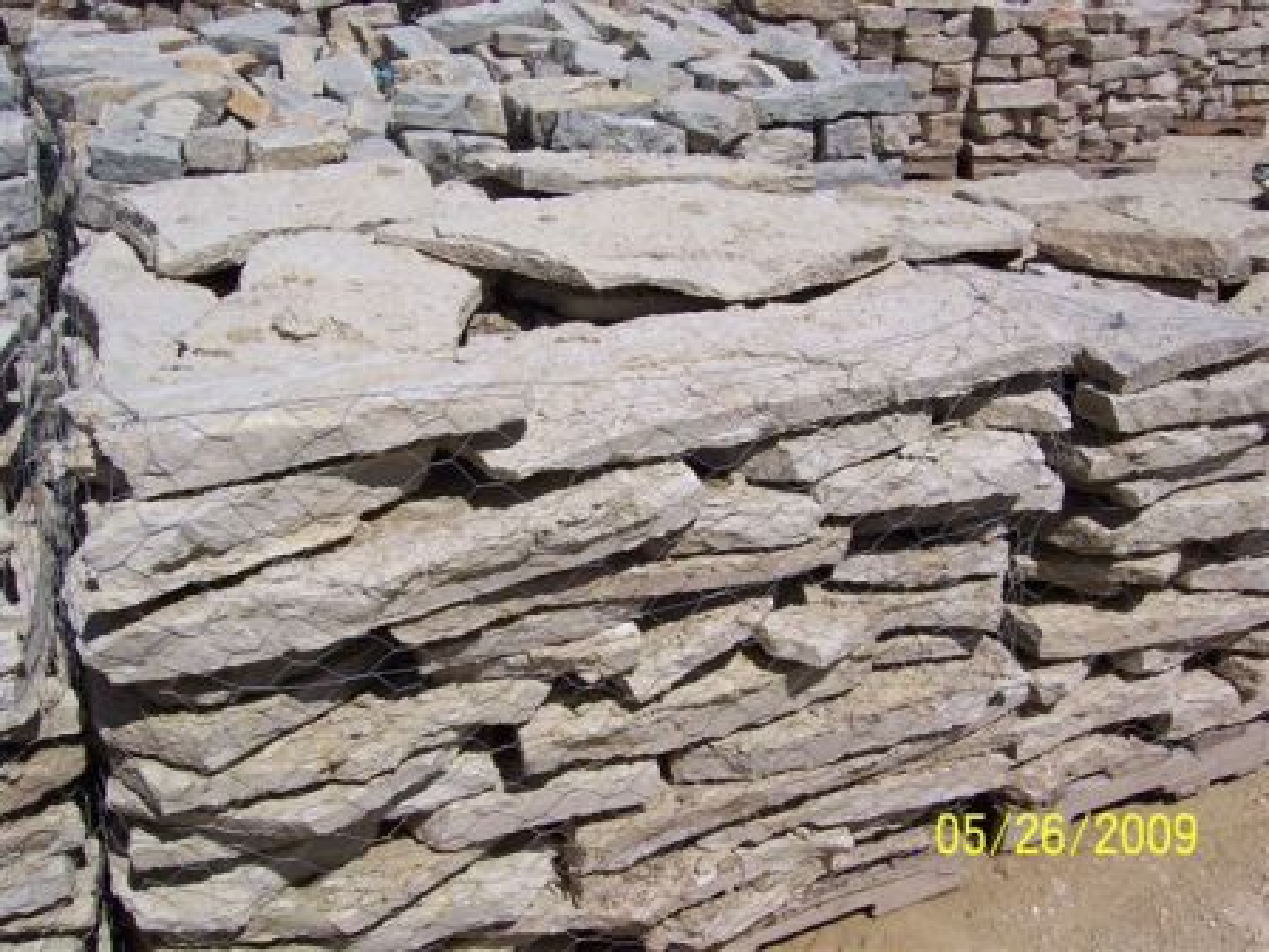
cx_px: 634
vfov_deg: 39.7
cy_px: 476
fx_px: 1320
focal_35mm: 36
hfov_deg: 51.4
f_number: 4.8
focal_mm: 6
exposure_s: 1/1000
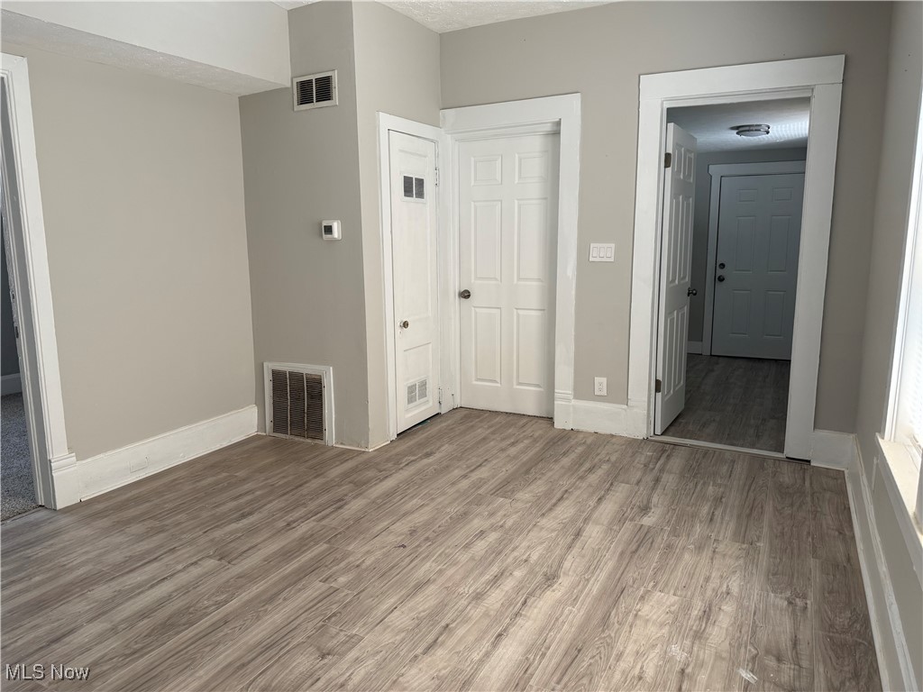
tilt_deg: -8.6
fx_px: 640
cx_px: 462
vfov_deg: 56.8
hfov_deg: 71.6
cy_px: 346
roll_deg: +0.8
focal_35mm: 24
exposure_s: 1/121
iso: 125
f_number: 1.78
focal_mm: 6.76
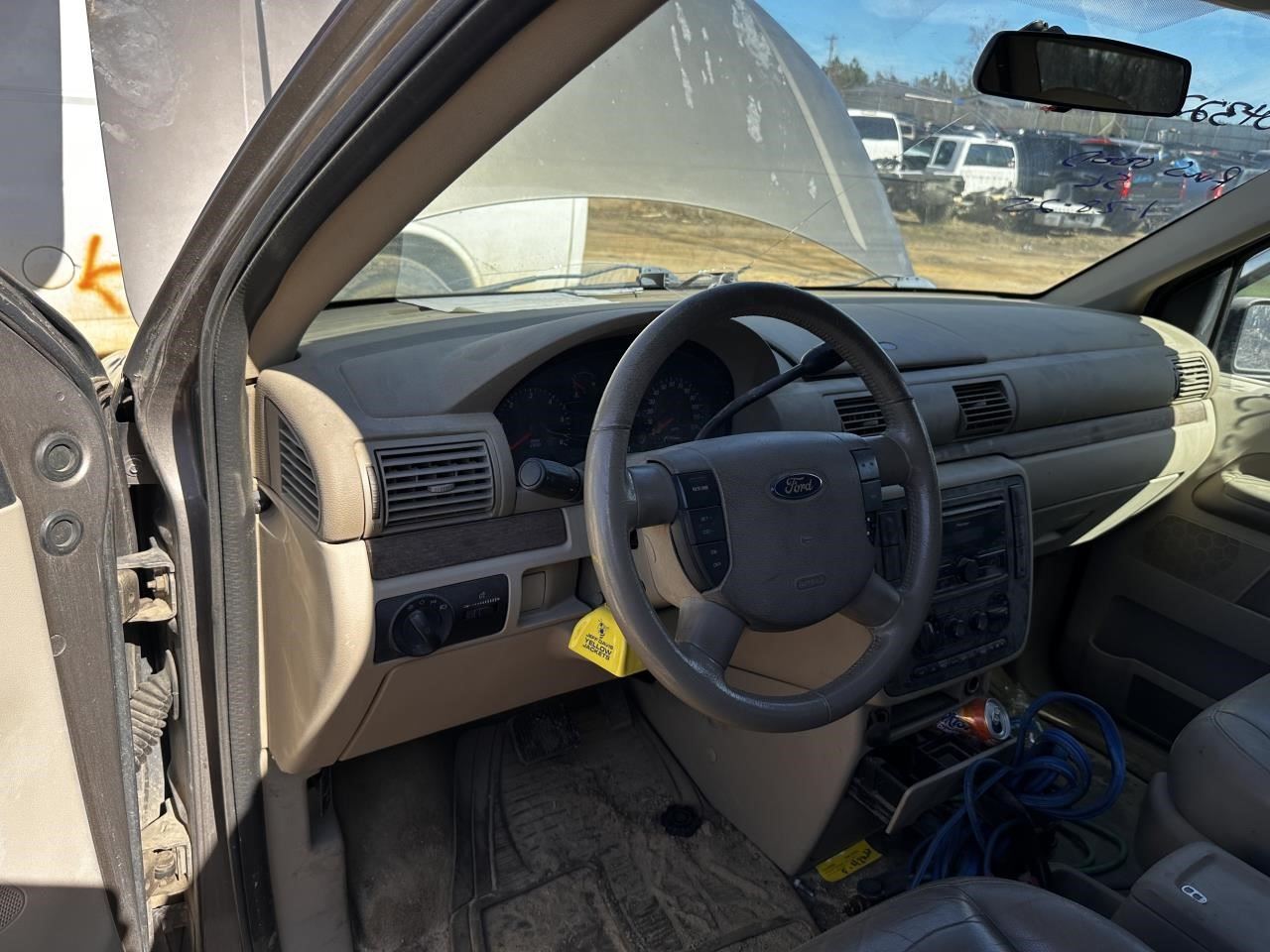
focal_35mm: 24
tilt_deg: -19.3
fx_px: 881
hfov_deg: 71.6
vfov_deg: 56.8
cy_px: 476
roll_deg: -4.6
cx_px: 635
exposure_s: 1/1289
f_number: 1.78
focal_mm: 6.86
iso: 80
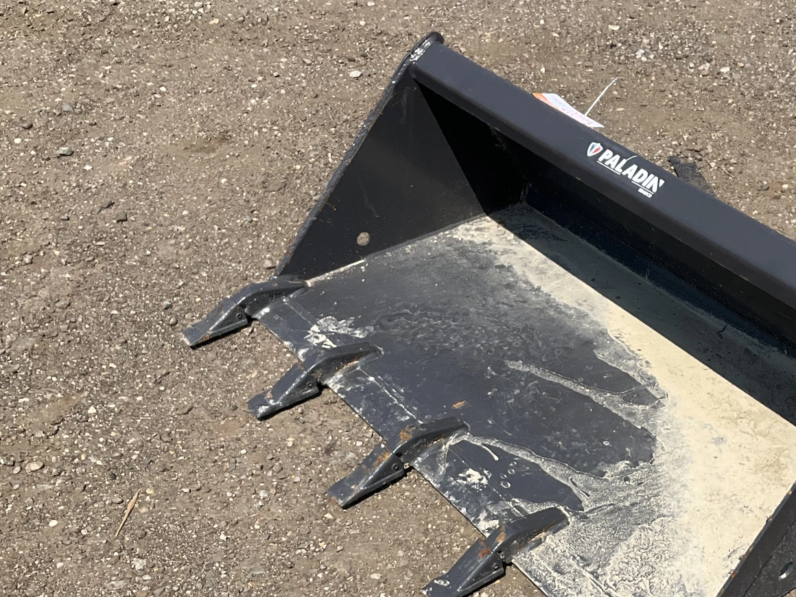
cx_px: 633
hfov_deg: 36.9
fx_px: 1150
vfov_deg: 28.9
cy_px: 411
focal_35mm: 50
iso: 25
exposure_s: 1/1848
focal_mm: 3
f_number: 1.8
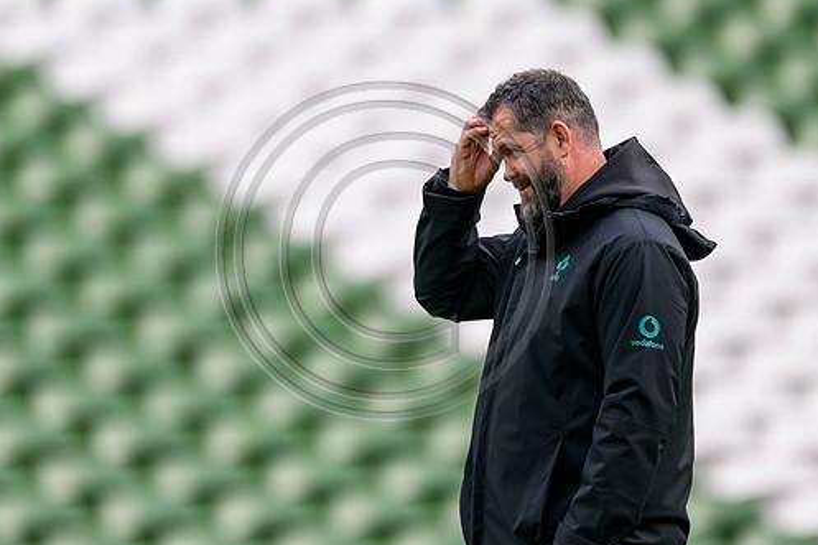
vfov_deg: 1.5
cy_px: 133
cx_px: 341
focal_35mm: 942
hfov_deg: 2.2
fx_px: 21396
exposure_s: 1/1250
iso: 400
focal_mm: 560
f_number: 4
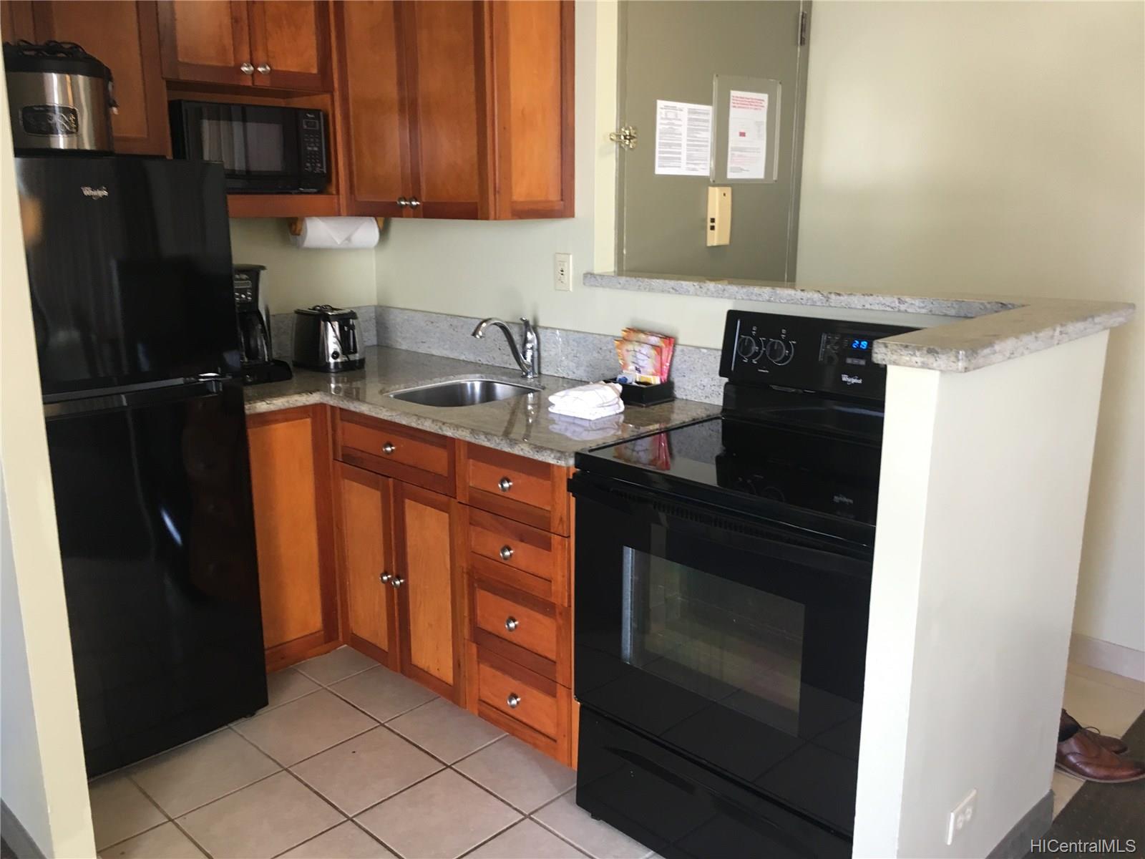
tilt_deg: -12.7
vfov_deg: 48.2
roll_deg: -0.1
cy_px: 430
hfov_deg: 61.7
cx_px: 572
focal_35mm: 29
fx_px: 959
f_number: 2.2
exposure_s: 1/30
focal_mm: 4.15
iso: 80
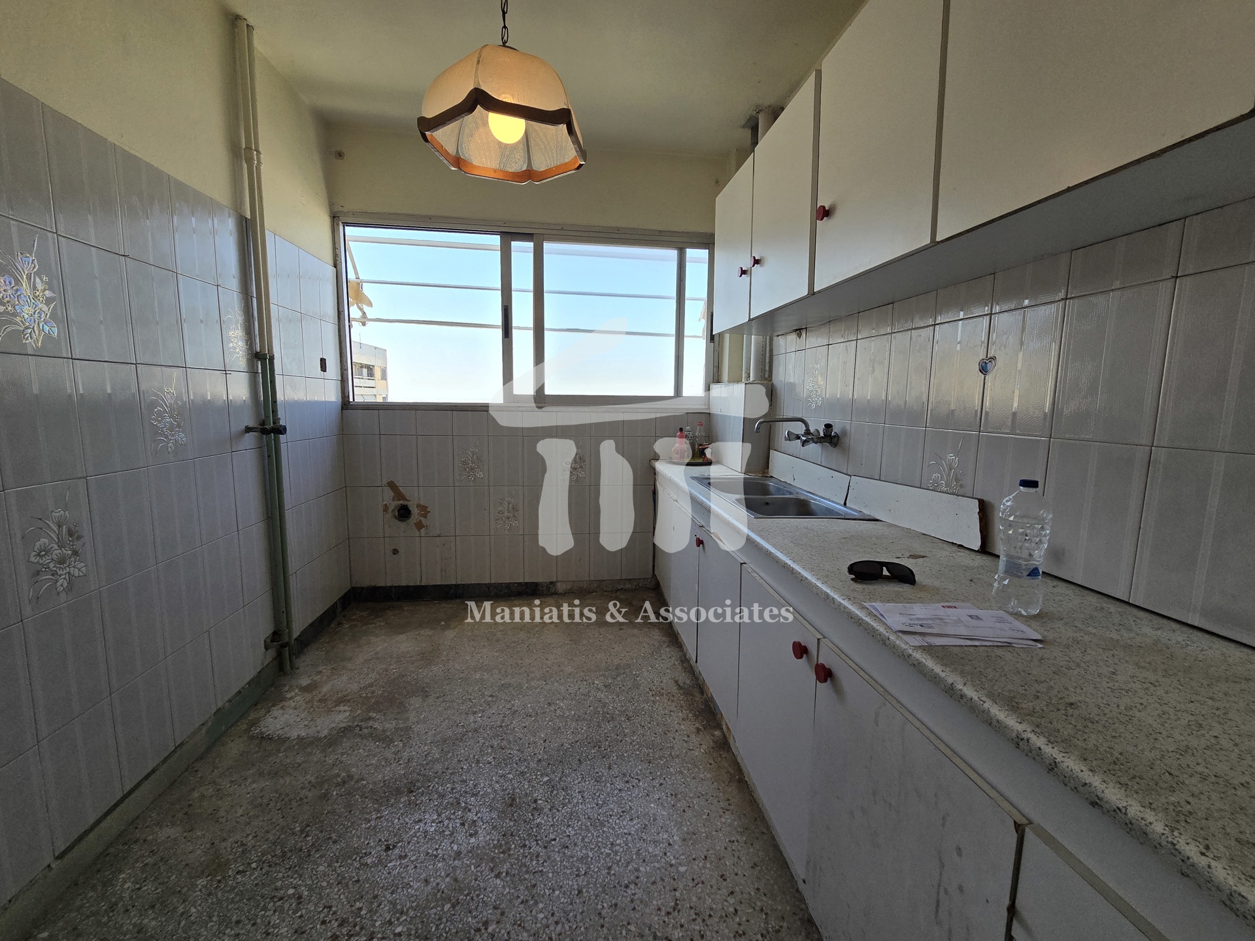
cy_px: 470
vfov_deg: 89.9
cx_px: 628
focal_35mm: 13
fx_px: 471
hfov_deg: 106.2
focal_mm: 2.2
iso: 50
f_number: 2.2
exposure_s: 1/354
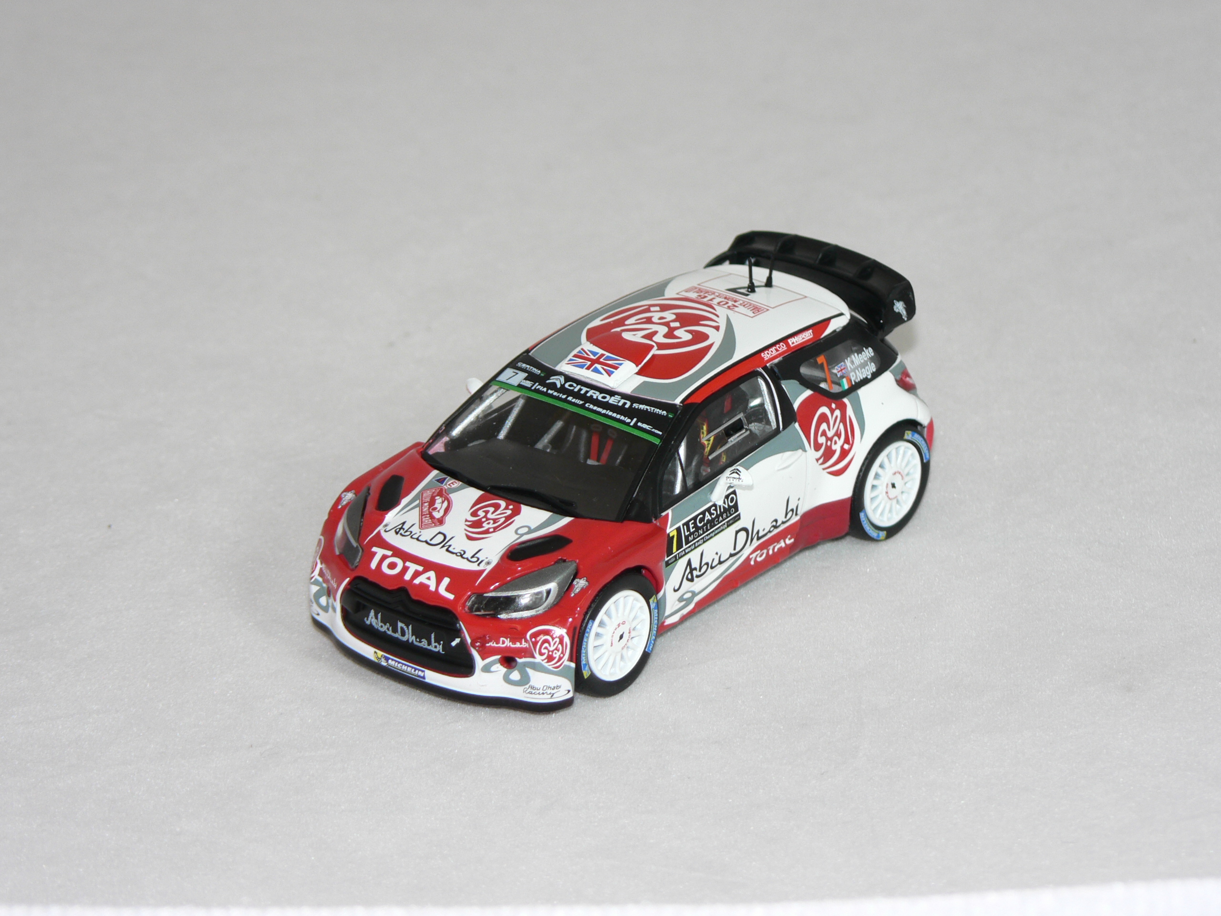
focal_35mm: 147
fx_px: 5185
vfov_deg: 10.1
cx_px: 610
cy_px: 458
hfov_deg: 13.4
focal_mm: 24.6
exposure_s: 1/60
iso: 80
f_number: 3.3
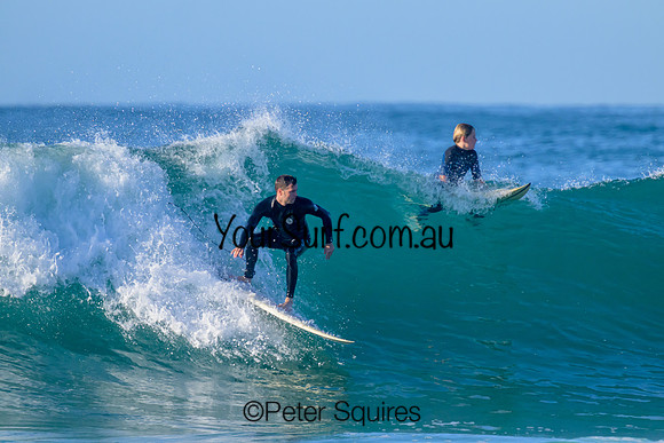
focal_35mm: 824
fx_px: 15202
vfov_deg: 1.7
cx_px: 332
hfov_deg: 2.5
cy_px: 222
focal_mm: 800
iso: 2200
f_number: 11
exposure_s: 1/2000
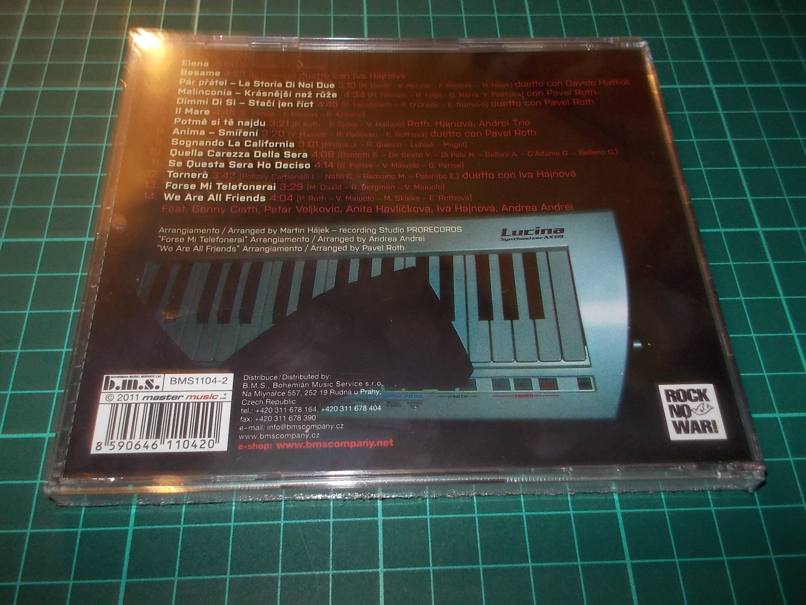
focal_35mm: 29
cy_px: 302
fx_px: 675
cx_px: 403
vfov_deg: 48.2
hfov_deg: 61.7
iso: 200
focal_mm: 4.1
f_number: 3.3
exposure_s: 1/30
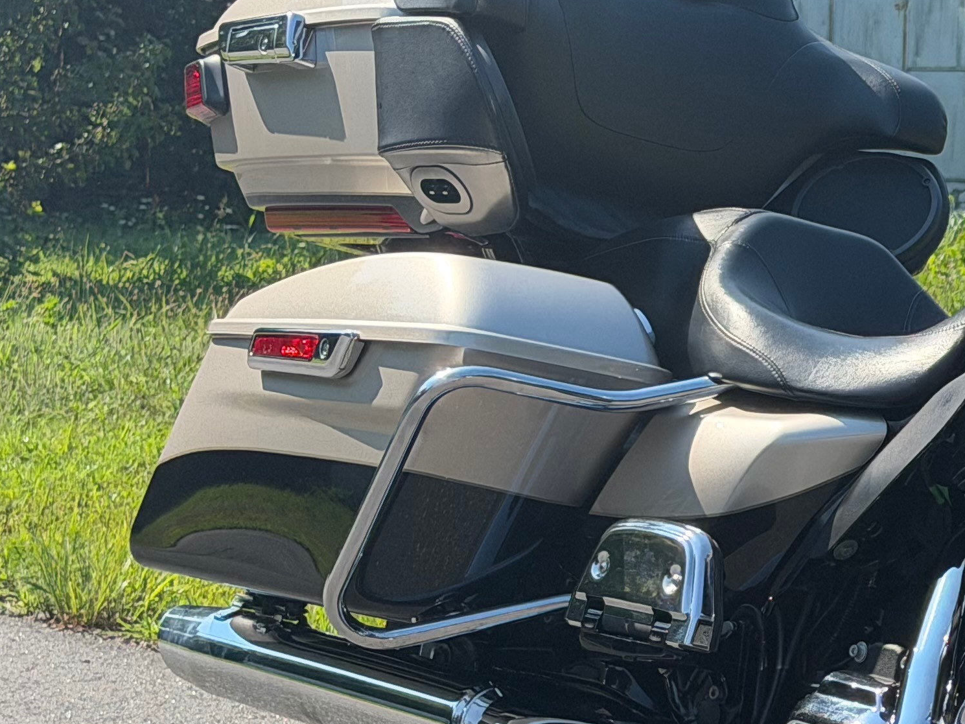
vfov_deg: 11.4
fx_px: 3624
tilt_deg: -8.2
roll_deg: -1.0
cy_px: 453
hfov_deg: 14.7
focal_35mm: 130
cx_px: 1139
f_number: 1.78
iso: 100
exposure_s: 1/2494
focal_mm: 6.76
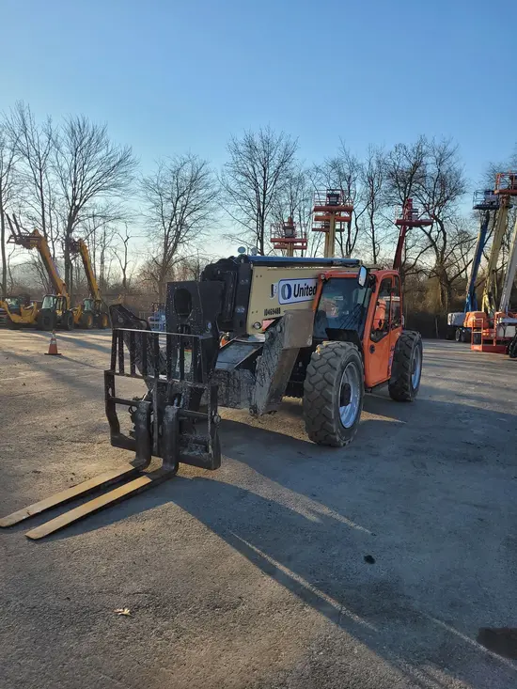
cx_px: 258
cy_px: 344
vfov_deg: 67.3
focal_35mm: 26
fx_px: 518
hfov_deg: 53.1
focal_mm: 5.4
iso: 40
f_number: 1.8
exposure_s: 1/1488
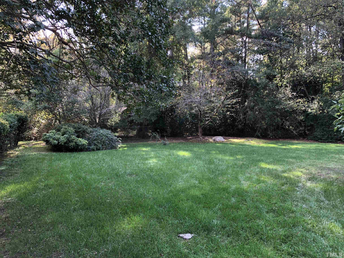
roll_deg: +0.3
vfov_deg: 49.7
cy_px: 129
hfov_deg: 63.4
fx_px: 278
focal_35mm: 28
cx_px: 172
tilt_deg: -4.1
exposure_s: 1/120
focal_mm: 3.99
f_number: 1.8
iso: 50
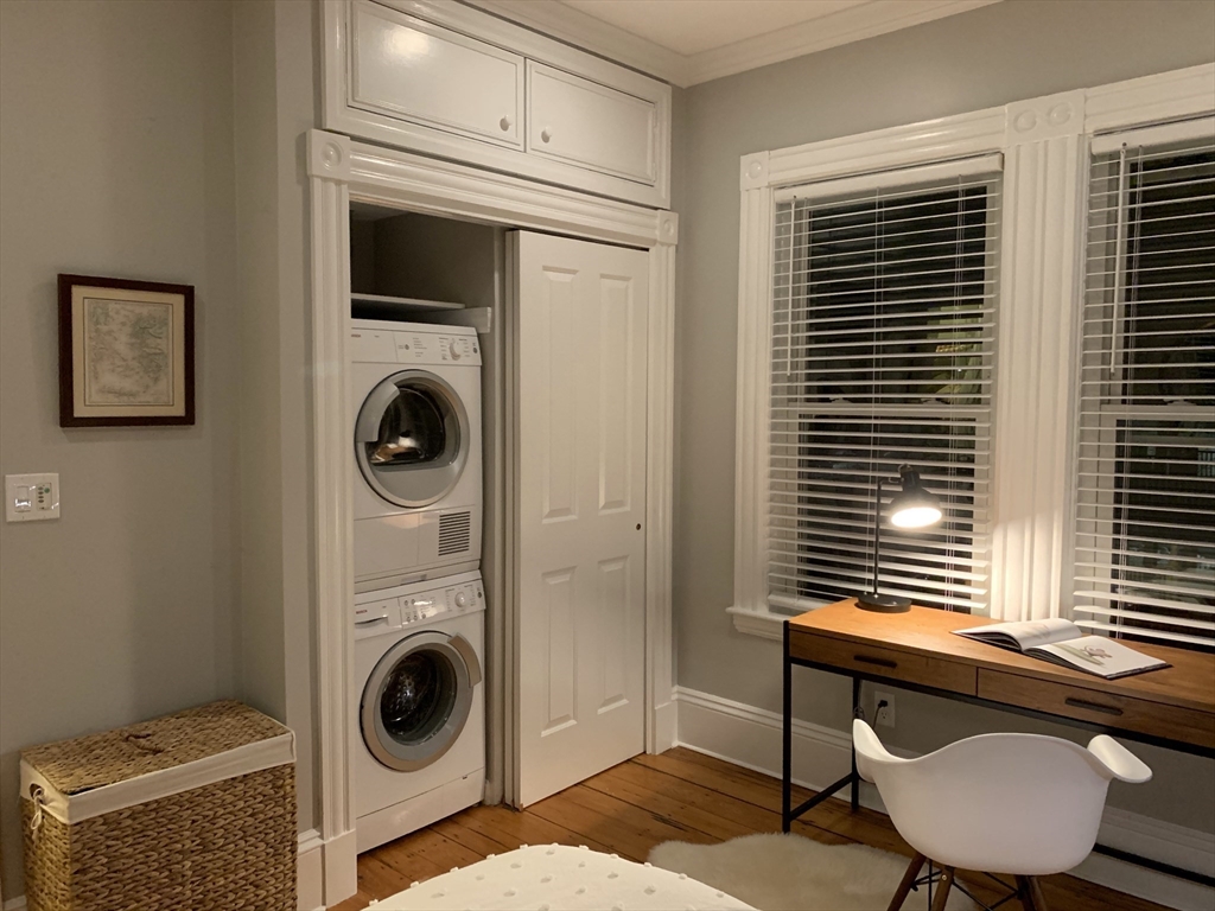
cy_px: 456
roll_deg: -0.3
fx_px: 913
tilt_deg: -3.8
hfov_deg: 67.3
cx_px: 608
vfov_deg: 53.1
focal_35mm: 26
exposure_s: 1/30
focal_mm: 4.25
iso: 400
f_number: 1.8
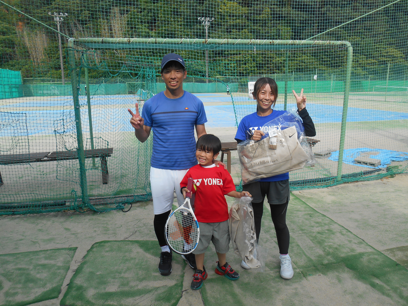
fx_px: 306
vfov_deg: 53.1
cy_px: 153
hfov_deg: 67.3
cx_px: 204
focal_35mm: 26
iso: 80
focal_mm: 4.7
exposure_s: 1/400
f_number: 3.4
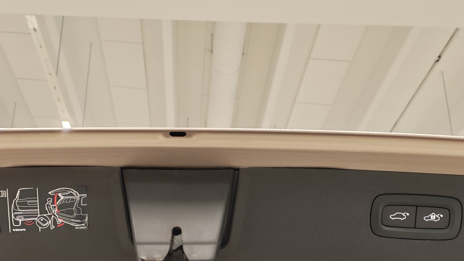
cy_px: 229
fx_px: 652
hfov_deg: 39.1
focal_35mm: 53
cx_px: 207
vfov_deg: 22.2
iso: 481
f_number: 1.9
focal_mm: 6.12
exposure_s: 1/100
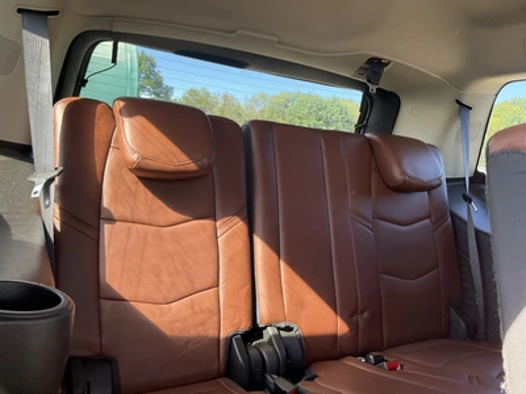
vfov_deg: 48.2
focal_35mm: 29
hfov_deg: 61.7
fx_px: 441
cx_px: 263
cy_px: 197
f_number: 1.8
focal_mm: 3
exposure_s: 1/90
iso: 64
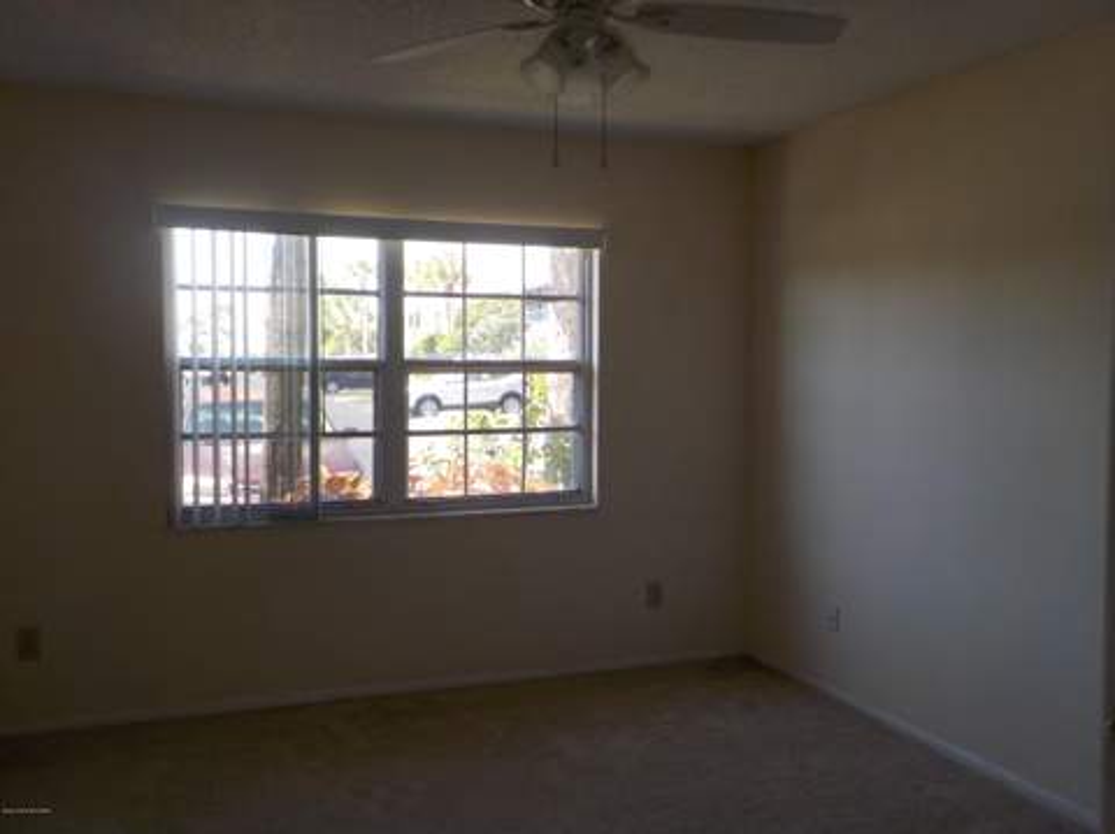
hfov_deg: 60.0
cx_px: 558
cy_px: 417
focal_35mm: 30
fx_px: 965
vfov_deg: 46.7
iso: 125
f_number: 3.3
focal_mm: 4.1
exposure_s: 1/80
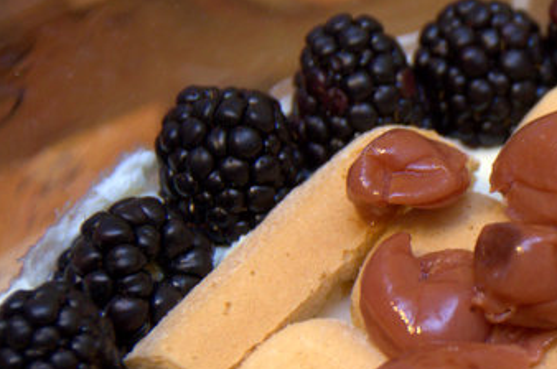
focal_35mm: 373
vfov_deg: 3.7
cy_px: 223
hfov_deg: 5.5
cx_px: 643
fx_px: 5763
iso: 800
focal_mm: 105
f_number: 5.3
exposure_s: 1/60
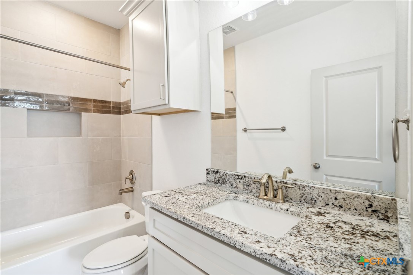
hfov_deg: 96.8
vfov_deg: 73.7
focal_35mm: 16
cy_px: 138
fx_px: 183
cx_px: 206
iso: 400
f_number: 8
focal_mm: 16
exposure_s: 1/6
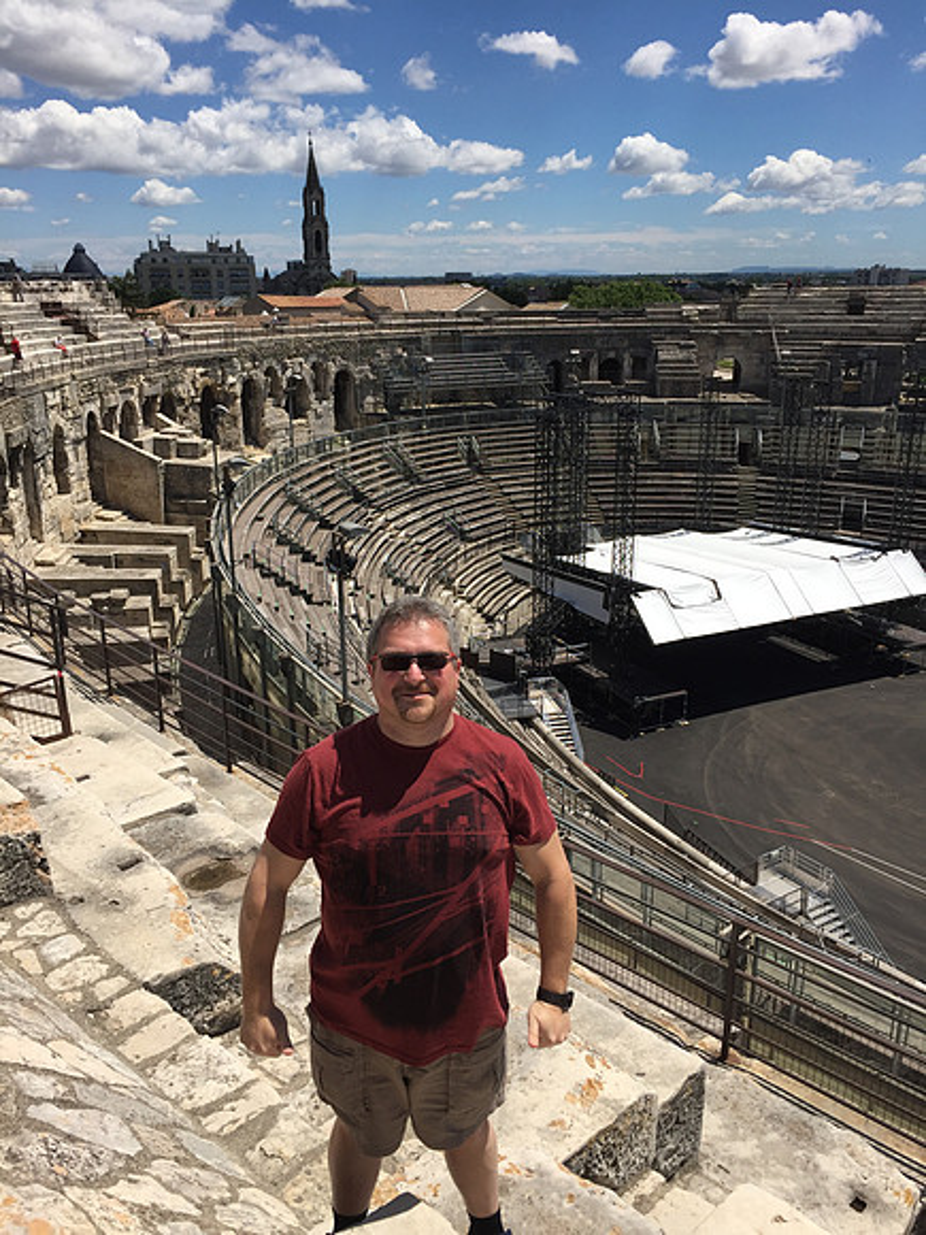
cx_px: 463
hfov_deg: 48.2
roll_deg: +0.9
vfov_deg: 61.7
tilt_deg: -16.6
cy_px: 618
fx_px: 1034
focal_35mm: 29
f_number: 2.2
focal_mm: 4.15
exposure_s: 1/3049
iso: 32
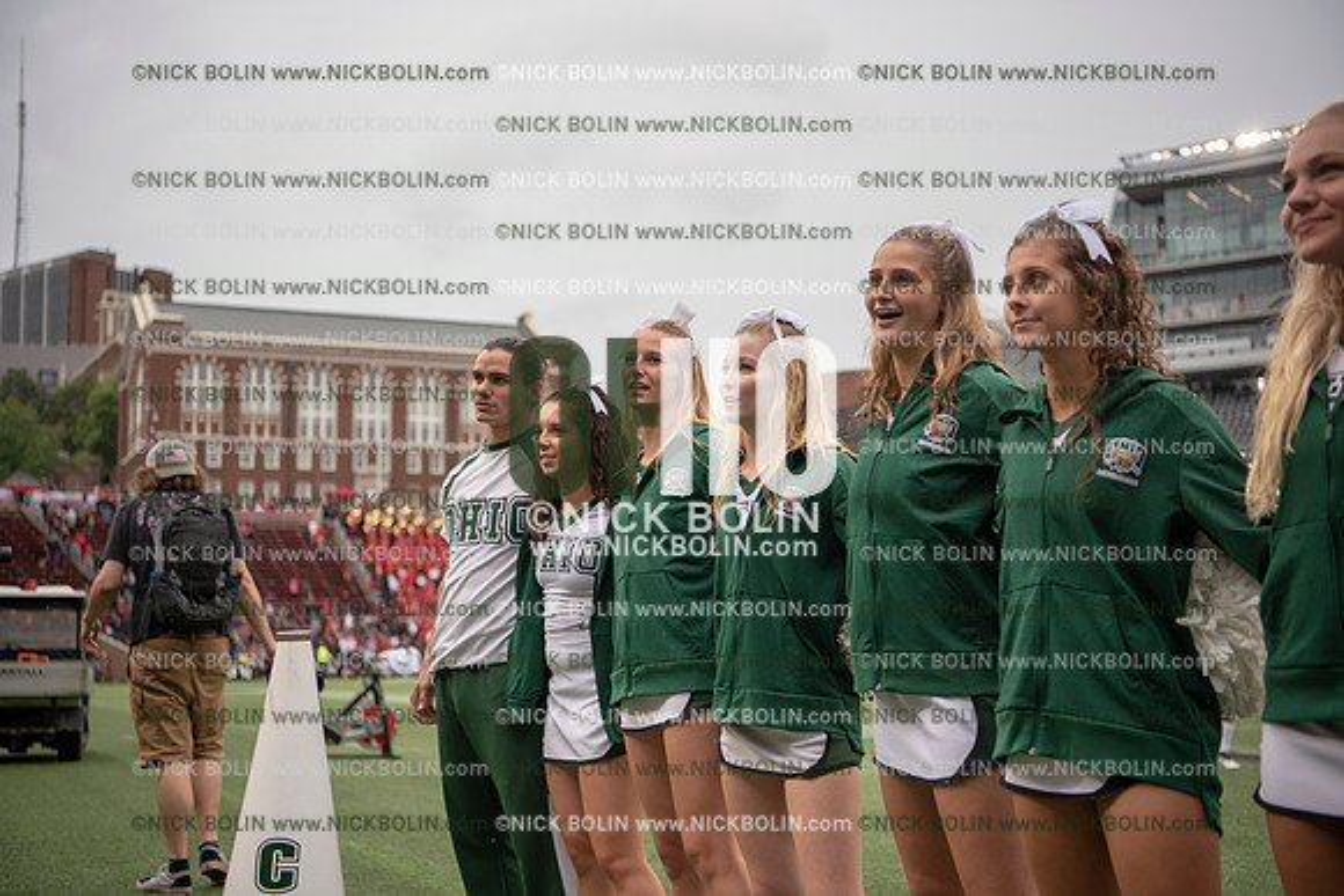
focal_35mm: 50
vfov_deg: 27.0
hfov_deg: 39.6
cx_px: 672
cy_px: 448
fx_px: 1867
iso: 250
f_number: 2.8
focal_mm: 50
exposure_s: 1/1000
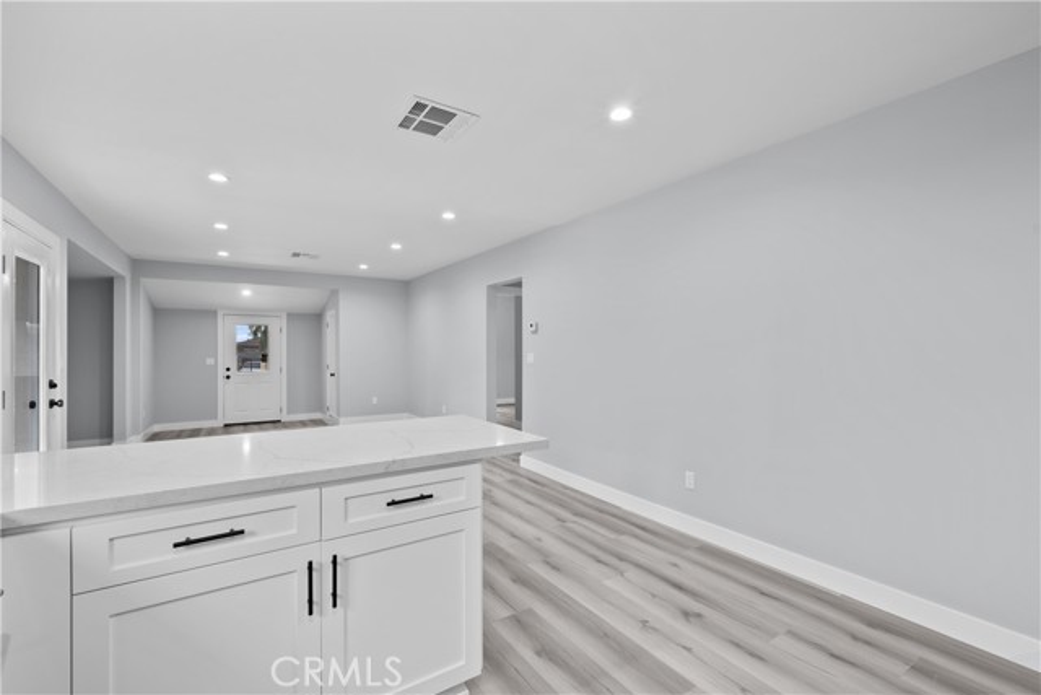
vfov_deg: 77.4
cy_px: 348
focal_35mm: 15
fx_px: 434
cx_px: 520
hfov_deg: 100.4
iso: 250
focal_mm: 15
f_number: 9
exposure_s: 1/2.5
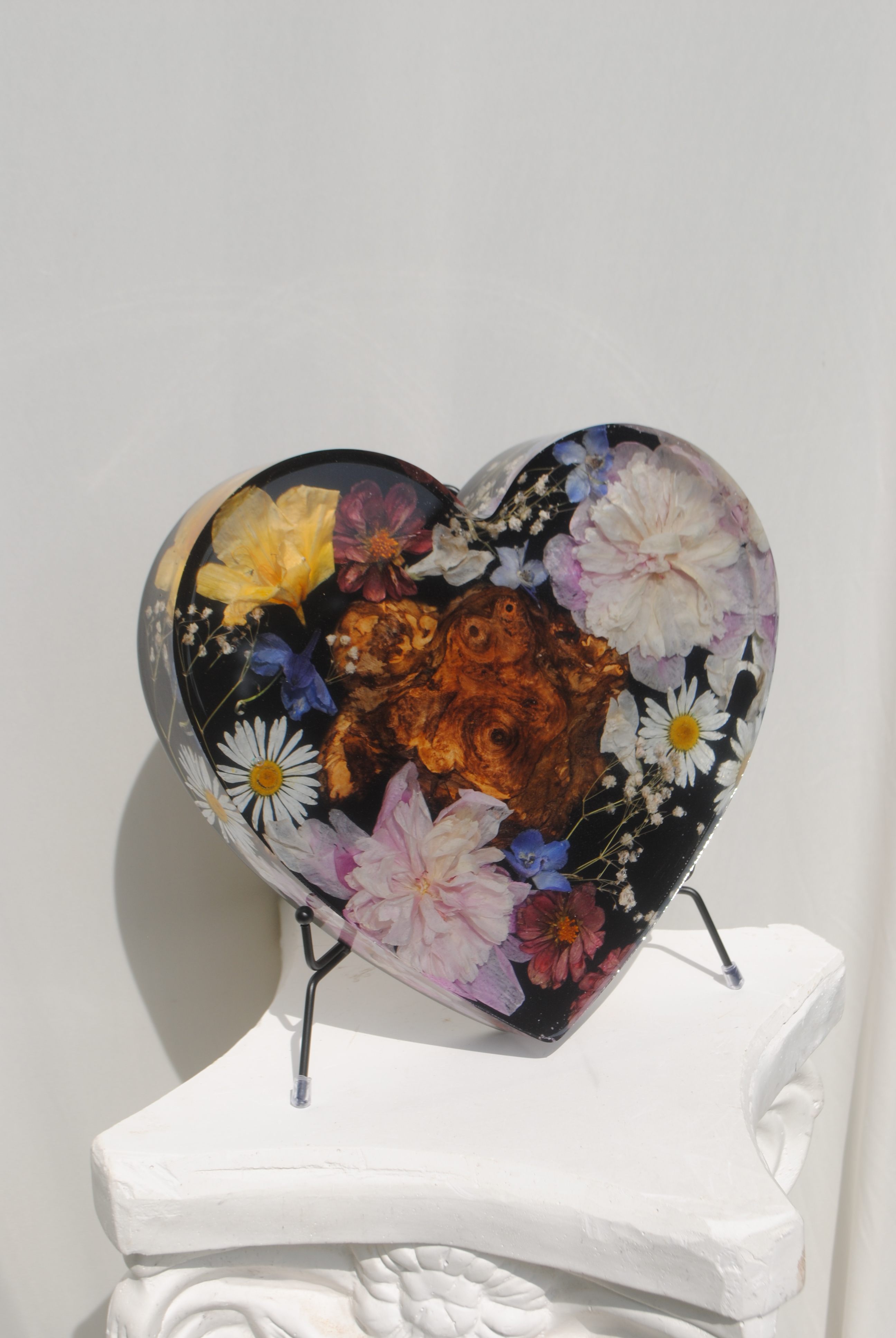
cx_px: 448
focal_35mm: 57
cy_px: 669
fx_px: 2122
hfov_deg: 23.8
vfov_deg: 35.0
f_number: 9
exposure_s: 1/320
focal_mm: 38
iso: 100
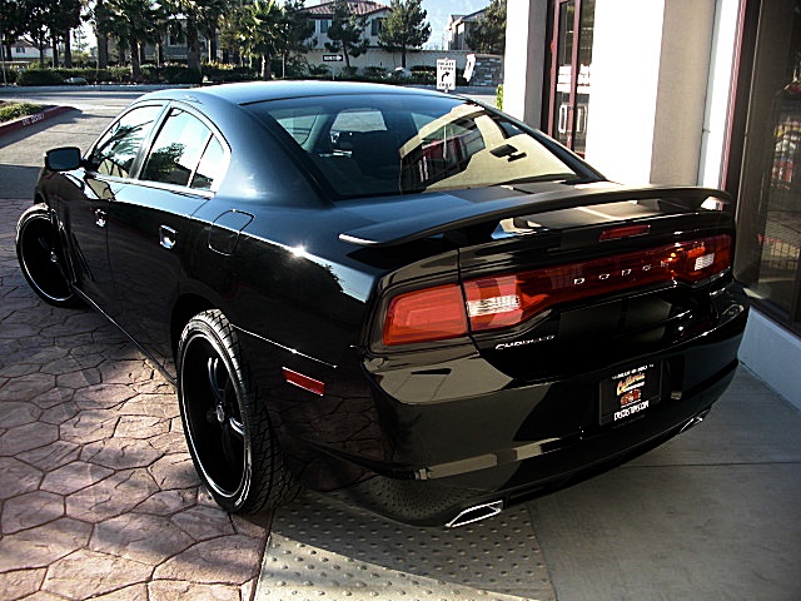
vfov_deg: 39.7
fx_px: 833
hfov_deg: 51.4
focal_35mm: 36
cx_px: 400
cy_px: 300
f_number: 2.8
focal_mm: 6.3
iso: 50
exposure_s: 1/200
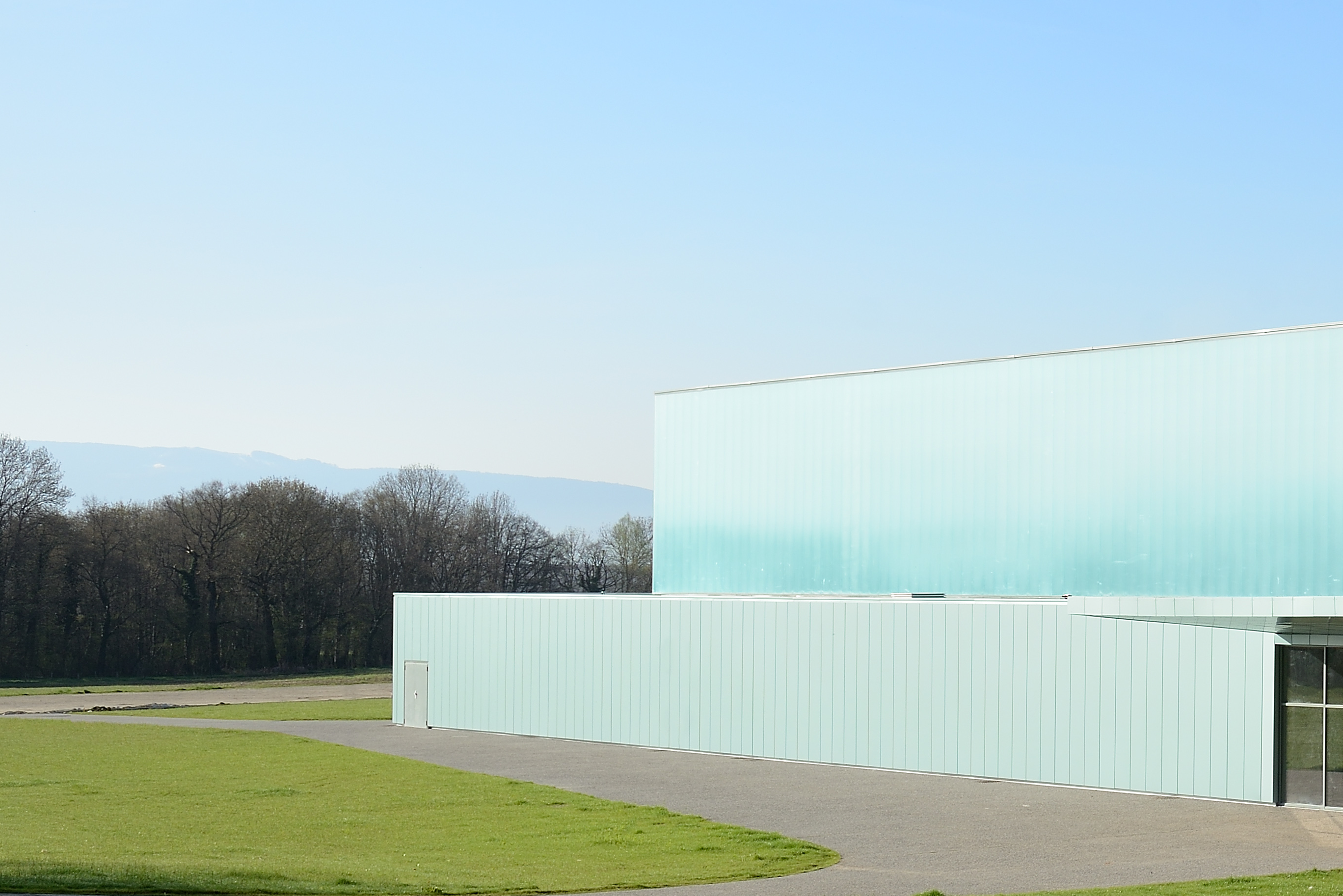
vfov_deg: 17.5
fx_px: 2911
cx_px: 1721
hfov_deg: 23.2
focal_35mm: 78
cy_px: 511
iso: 100
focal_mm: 29
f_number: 7.1
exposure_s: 1/320
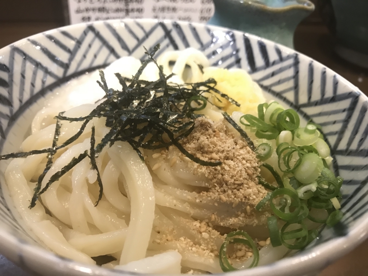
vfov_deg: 49.7
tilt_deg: -34.6
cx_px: 184
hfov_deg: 63.4
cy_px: 138
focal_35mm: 28
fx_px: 298
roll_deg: -5.7
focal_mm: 3.99
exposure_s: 1/16
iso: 80
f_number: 1.8
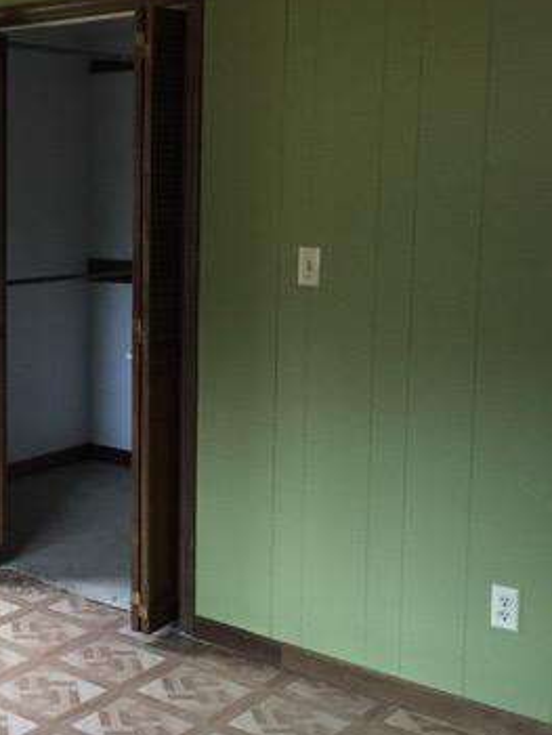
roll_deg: +0.7
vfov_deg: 36.1
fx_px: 1126
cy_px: 311
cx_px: -19
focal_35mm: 53
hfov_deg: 25.9
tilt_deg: -5.7
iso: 200
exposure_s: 1/30
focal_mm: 4.15
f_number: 2.2
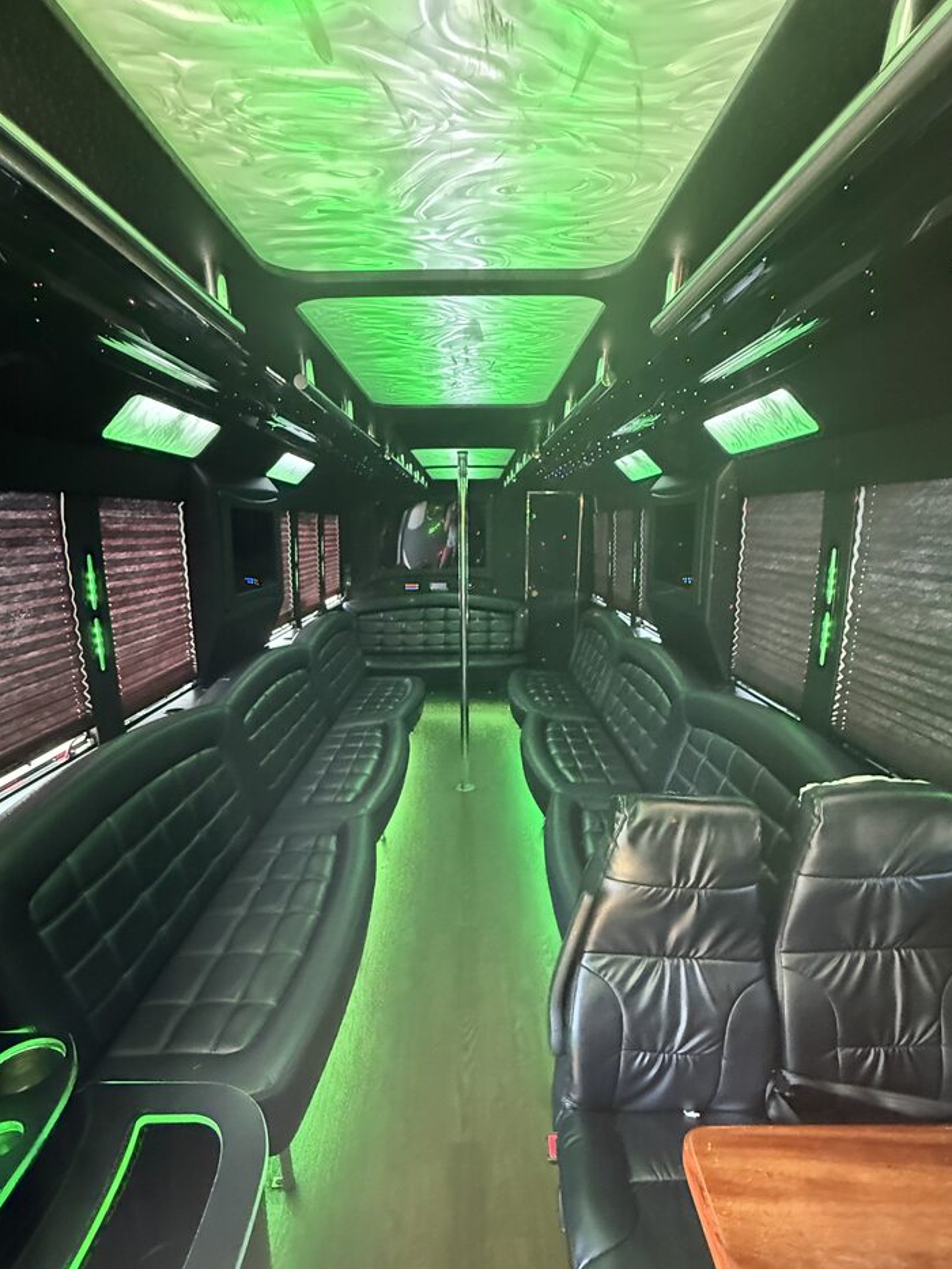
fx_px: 660
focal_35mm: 18
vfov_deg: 87.0
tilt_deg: -15.9
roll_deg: +0.3
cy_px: 737
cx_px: 462
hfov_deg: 71.6
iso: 1600
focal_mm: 2.22
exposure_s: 1/43
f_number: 2.2
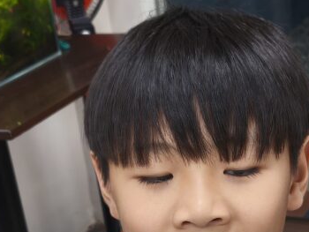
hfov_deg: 19.6
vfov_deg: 14.4
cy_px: 273
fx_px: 893
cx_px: 206
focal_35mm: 100
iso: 100
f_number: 1.7
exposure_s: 1/100
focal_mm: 5.35
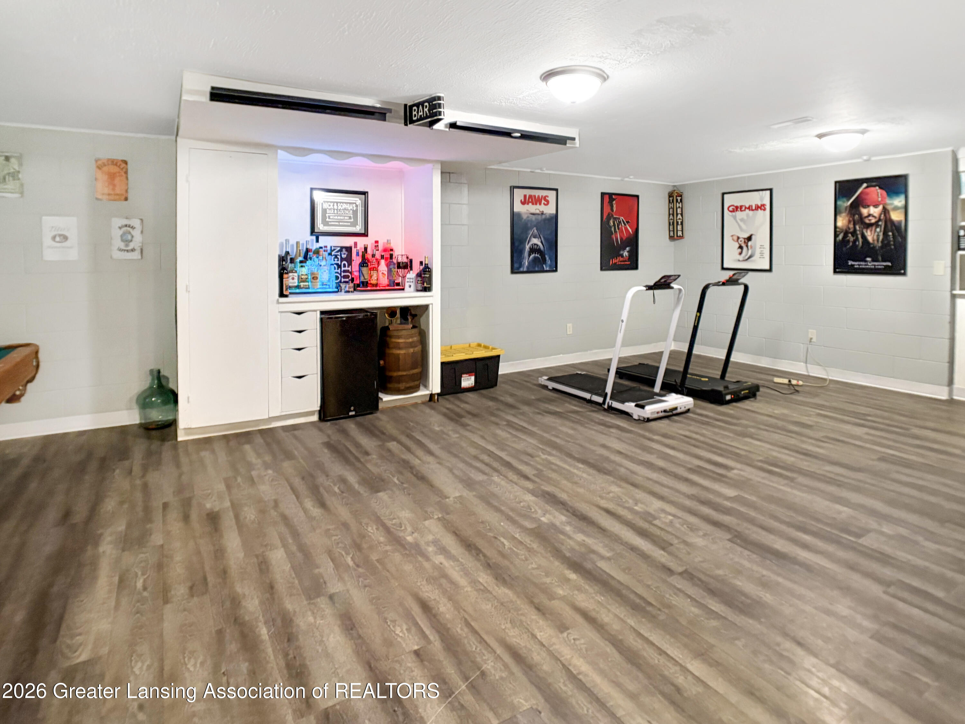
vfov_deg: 53.1
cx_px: 482
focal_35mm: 26
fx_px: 725
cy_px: 362
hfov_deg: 67.3
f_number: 1.6
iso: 400
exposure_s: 1/40
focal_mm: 5.96
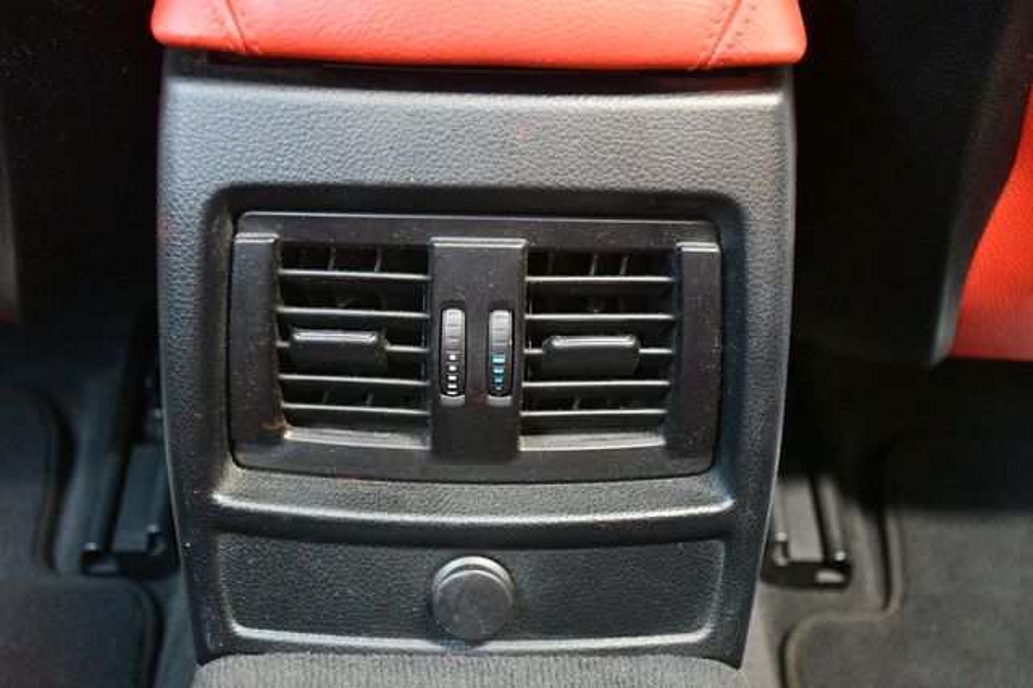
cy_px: 344
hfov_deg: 41.1
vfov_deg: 28.0
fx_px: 1377
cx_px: 516
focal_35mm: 48
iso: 10000
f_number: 4
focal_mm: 32
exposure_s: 1/60
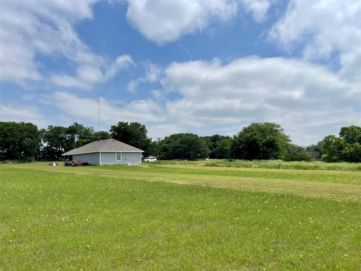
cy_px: 136
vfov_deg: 53.1
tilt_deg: +6.0
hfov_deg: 67.3
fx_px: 271
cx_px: 180
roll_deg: +1.5
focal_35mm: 26
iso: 32
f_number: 1.6
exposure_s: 1/6993
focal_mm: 5.1
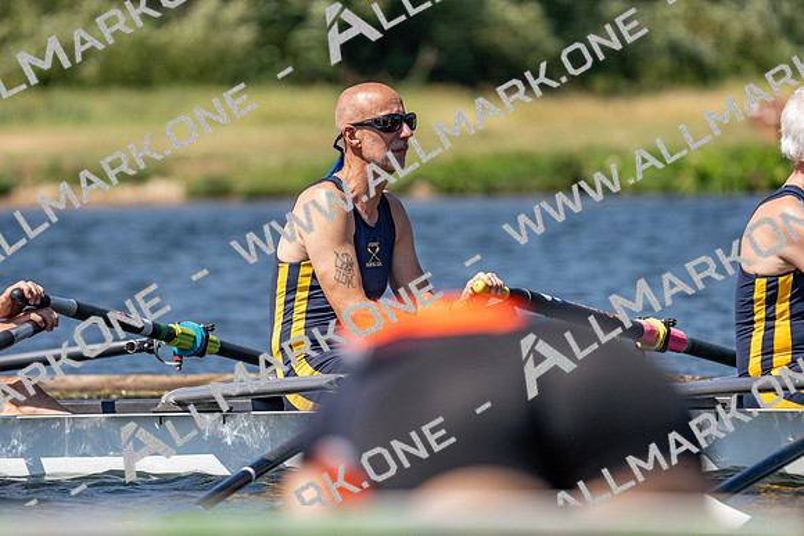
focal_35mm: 379
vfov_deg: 3.6
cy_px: 268
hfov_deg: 5.4
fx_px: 8466
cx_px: 402
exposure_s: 1/2000
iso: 250
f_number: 6.3
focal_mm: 379
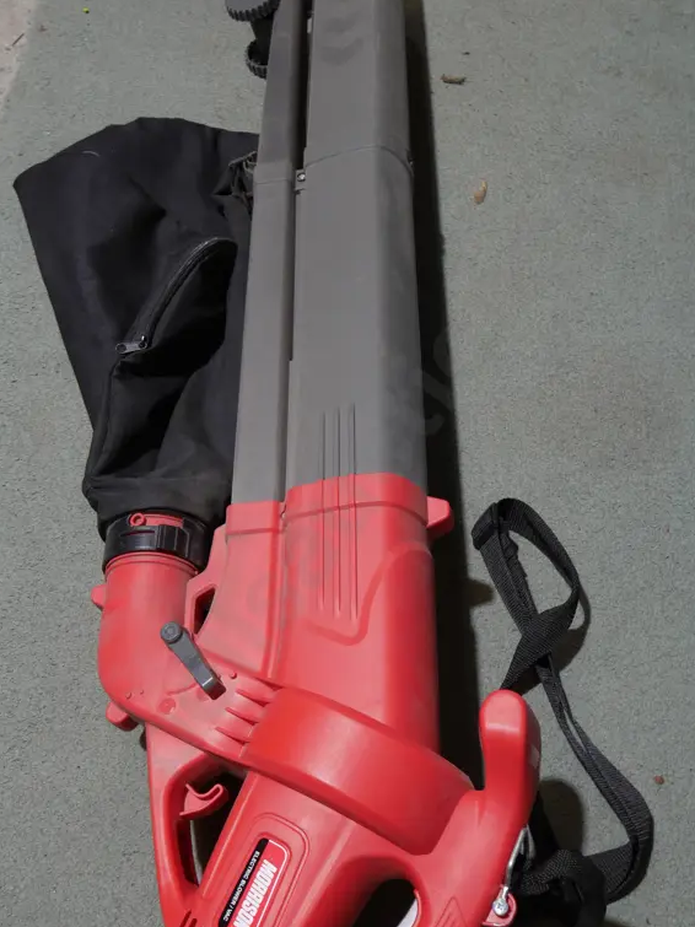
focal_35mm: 38
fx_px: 1018
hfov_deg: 37.7
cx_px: 352
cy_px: 496
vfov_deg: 48.9
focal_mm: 14
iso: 250
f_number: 3.5
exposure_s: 1/60
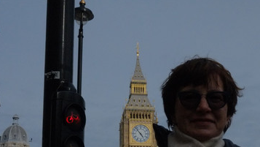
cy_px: 147
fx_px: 531
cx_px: 184
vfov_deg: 15.4
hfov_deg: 27.3
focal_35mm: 77
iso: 3200
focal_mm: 27
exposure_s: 1/4000
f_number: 16
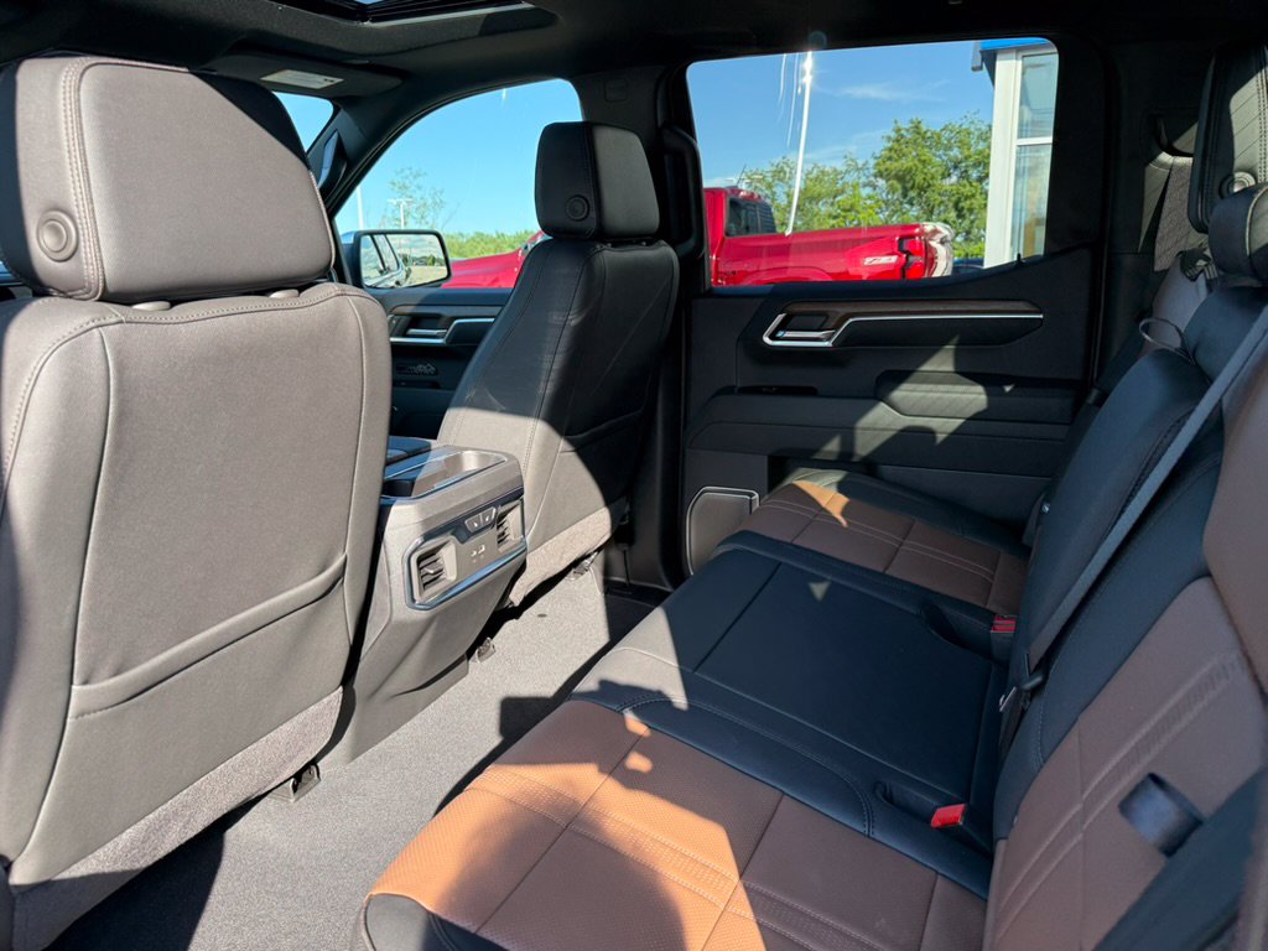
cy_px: 476
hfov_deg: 71.6
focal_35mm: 24
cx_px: 634
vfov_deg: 56.8
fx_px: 879
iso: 100
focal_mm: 6.76
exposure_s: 1/459
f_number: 1.78
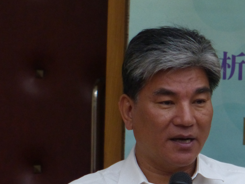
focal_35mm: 885
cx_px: 185
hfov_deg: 2.2
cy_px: 173
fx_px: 6263
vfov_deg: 1.7
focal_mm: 81.3
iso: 400
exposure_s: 1/100
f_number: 2.8
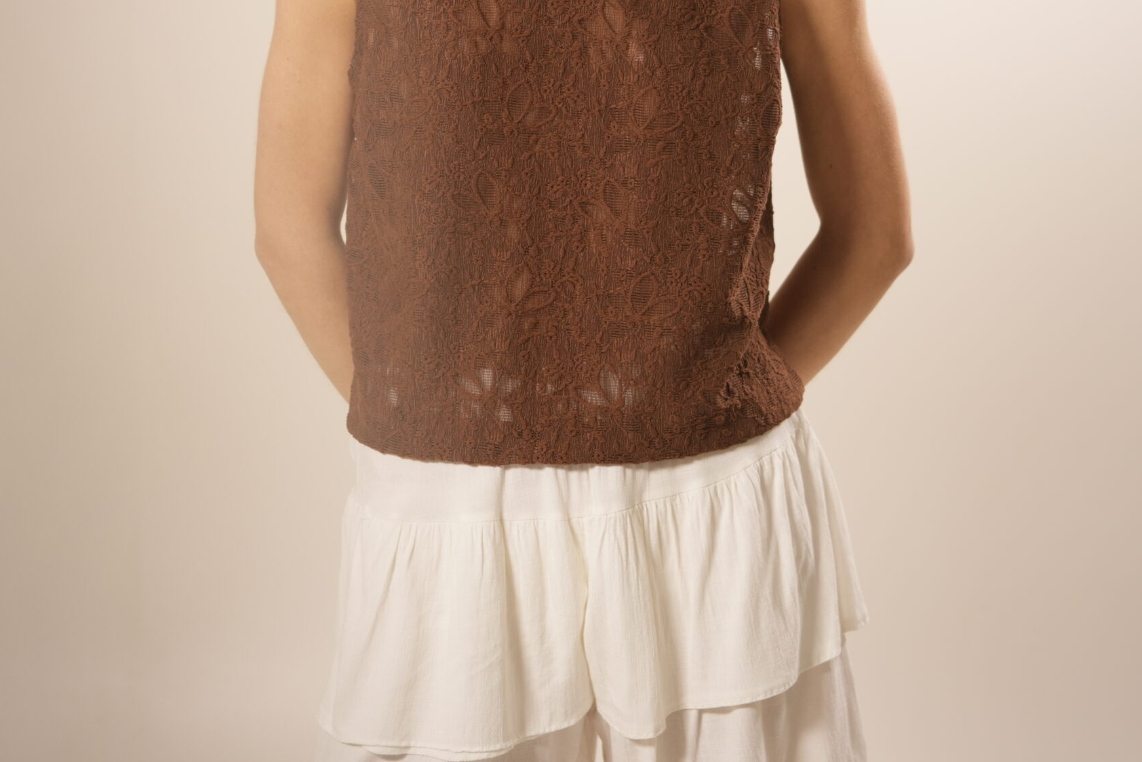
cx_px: 575
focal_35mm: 76
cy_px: 35
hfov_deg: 26.6
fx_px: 2411
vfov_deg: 17.6
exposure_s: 1/80
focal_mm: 50
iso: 500
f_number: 3.2
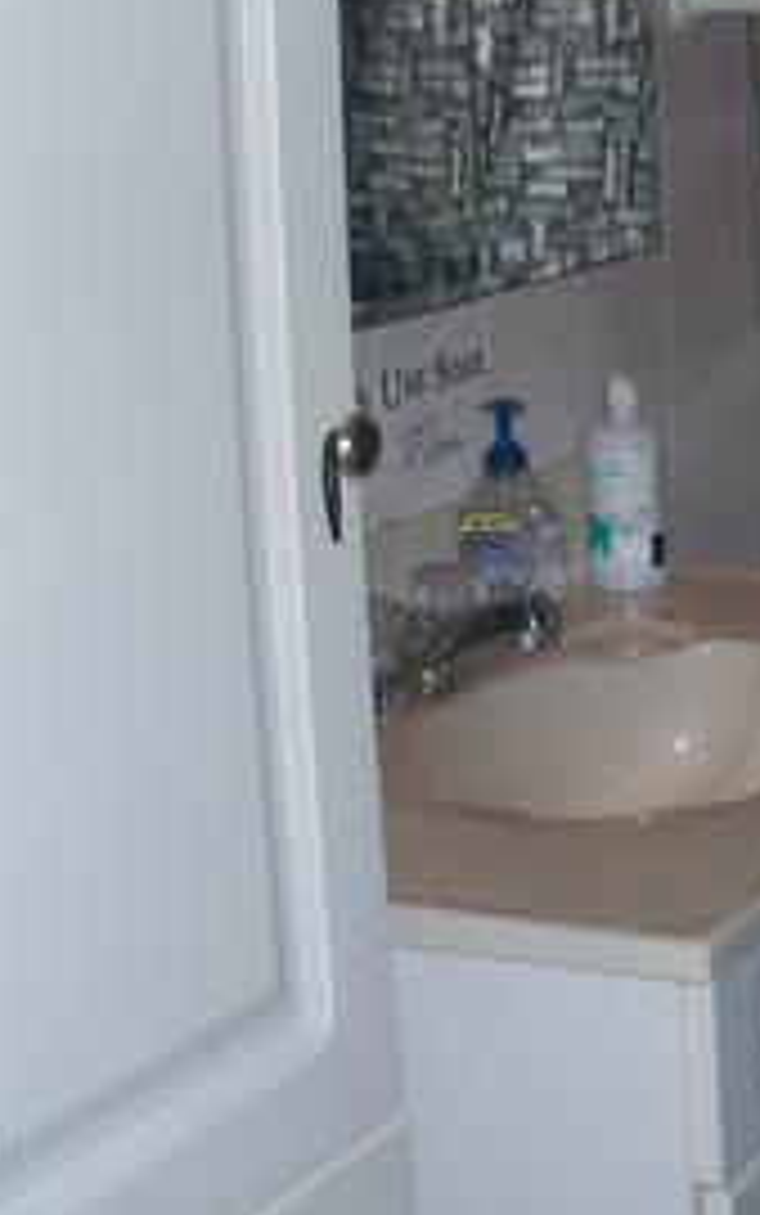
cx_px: 998
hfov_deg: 14.2
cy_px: 369
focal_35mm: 88
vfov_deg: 23.4
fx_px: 2913
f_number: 3
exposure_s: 1/30
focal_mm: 6.3
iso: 100
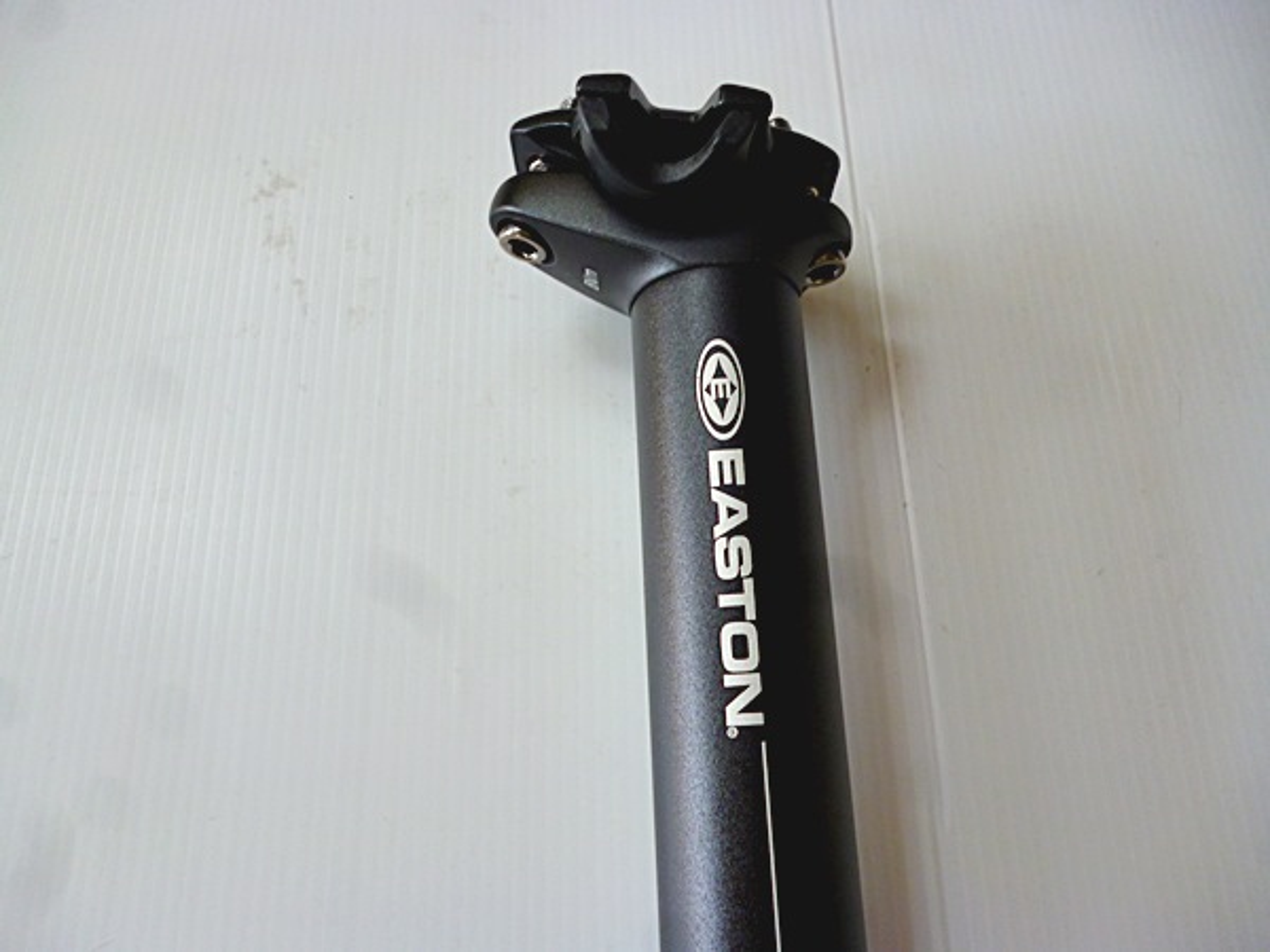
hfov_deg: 63.4
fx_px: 1027
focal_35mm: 28
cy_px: 476
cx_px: 635
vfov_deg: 49.7
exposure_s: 1/60
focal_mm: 5
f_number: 3.1
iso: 160
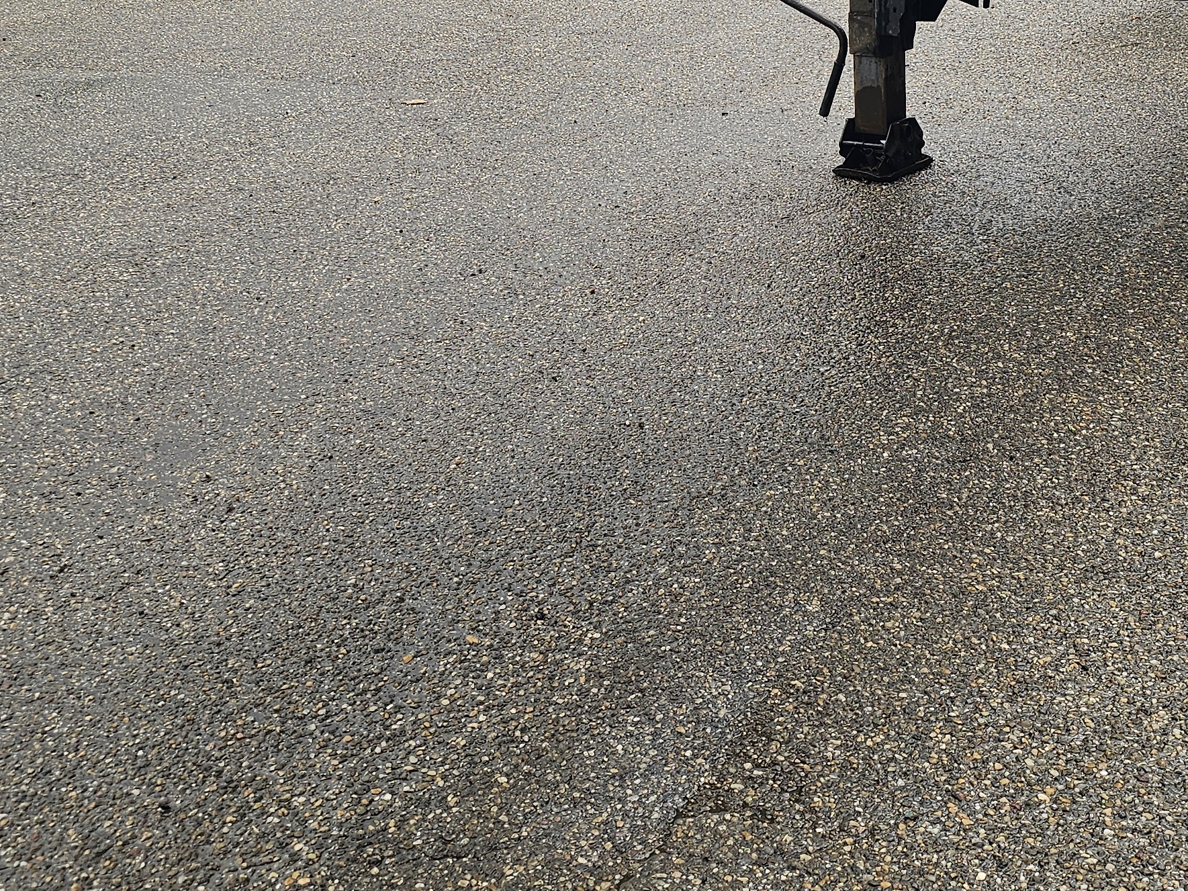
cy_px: 205
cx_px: 680
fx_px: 1785
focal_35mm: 52
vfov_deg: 27.6
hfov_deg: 36.7
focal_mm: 6.3
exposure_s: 1/244
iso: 16
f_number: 1.7
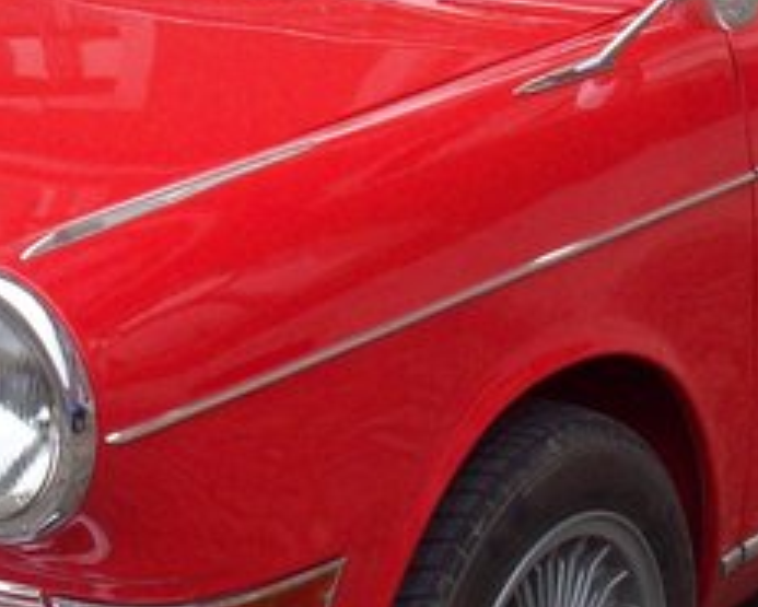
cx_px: 299
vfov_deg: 12.3
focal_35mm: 125
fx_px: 2805
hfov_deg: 15.4
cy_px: 177
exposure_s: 1/324
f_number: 2.8
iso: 80
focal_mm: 6.2
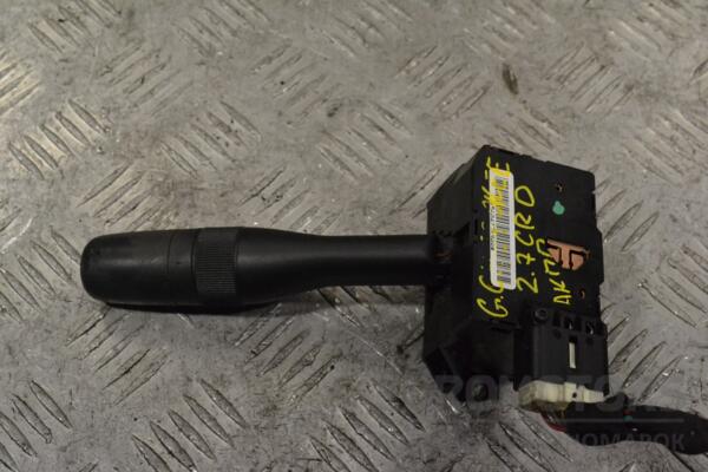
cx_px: 354
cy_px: 236
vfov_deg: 25.1
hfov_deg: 36.9
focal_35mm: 54
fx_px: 1062
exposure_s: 1/400
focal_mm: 36
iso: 3200
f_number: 10
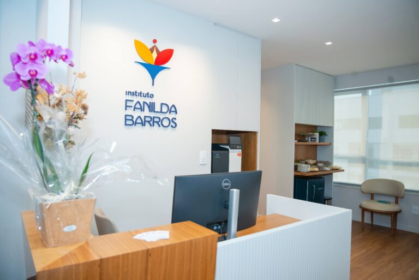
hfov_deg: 73.7
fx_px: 279
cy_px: 140
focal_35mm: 24
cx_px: 210
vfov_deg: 53.2
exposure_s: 1/160
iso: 1000
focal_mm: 24
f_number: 3.5
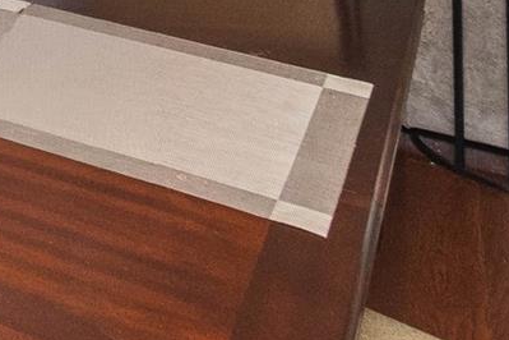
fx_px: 1089
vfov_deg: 14.8
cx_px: -508
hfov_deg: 18.0
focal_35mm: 77
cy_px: -318
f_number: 5.6
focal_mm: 10
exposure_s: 1/60
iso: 1400
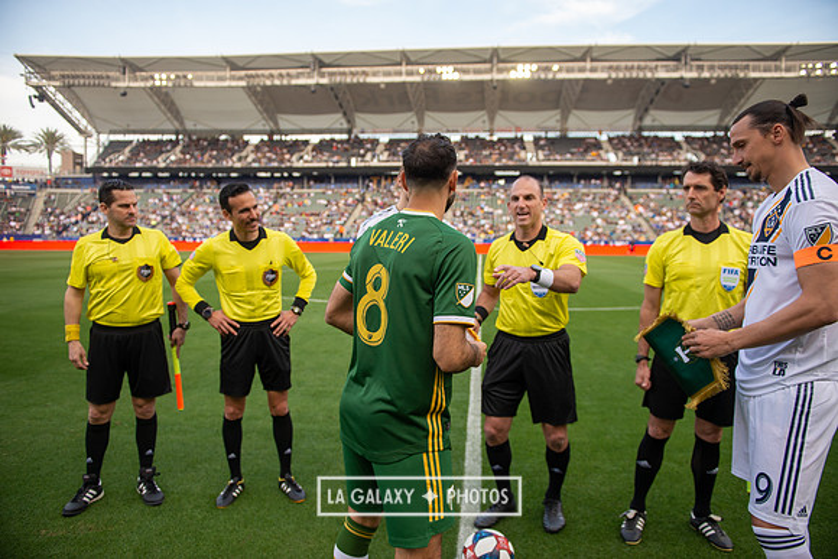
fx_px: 559
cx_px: 419
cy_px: 280
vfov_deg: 53.2
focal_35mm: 24
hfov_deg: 73.7
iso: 400
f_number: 2.8
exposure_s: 1/640
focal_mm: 24
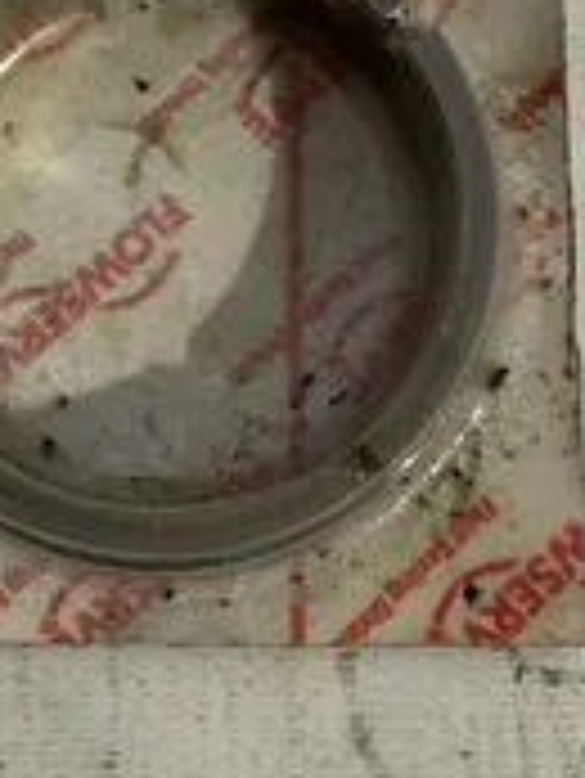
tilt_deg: -78.8
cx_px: 122
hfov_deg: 24.1
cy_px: 265
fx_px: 1350
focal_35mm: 60
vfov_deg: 31.9
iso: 160
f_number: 1.6
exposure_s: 1/60
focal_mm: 4.2
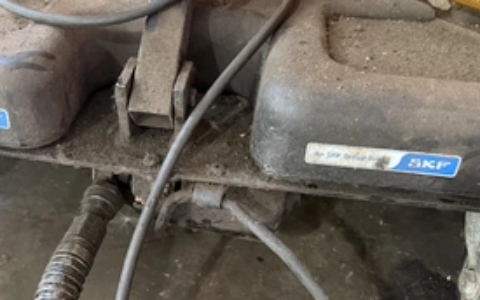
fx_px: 484
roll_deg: +3.1
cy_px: 147
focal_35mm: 37
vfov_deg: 34.5
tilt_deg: -42.0
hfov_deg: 51.8
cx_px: 164
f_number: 1.78
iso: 800
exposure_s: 1/40
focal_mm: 6.76
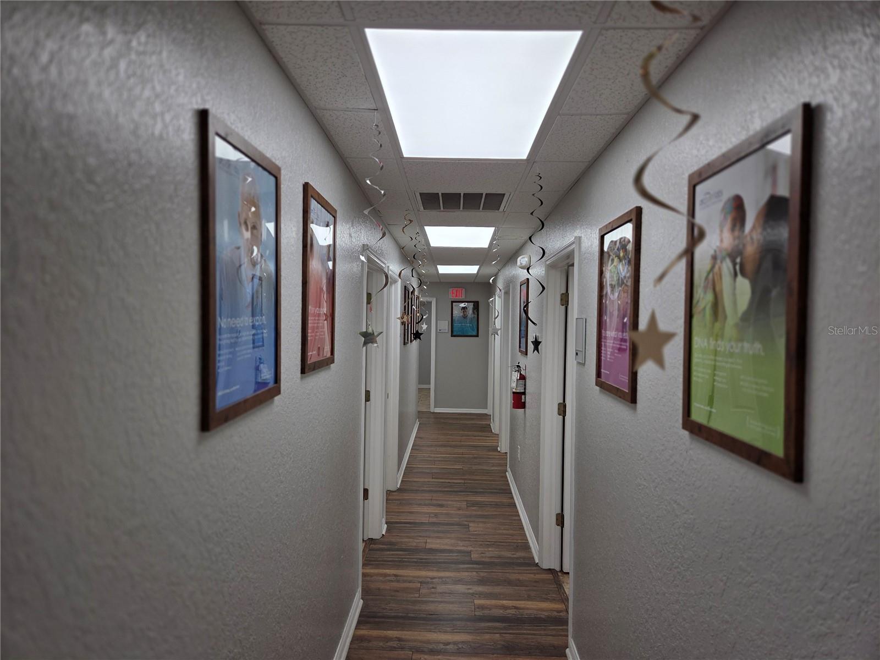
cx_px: 440
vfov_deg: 58.9
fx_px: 585
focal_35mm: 23
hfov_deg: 73.9
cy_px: 330
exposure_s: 1/720
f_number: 1.8
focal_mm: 5.4
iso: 80
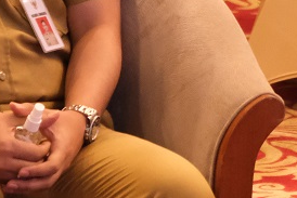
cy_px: -43
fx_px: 3723
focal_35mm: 451
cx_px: 321
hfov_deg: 4.6
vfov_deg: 3.0
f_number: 5.3
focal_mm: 66.2
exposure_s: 1/60
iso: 6400
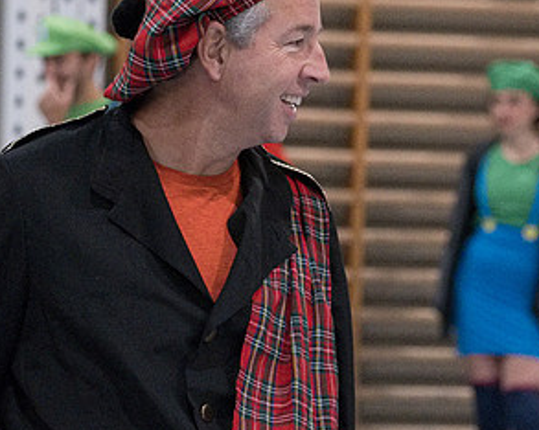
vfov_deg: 5.6
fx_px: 4400
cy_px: 118
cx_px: 282
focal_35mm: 276
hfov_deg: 7.0
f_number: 2.8
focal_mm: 66
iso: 6400
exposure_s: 1/500
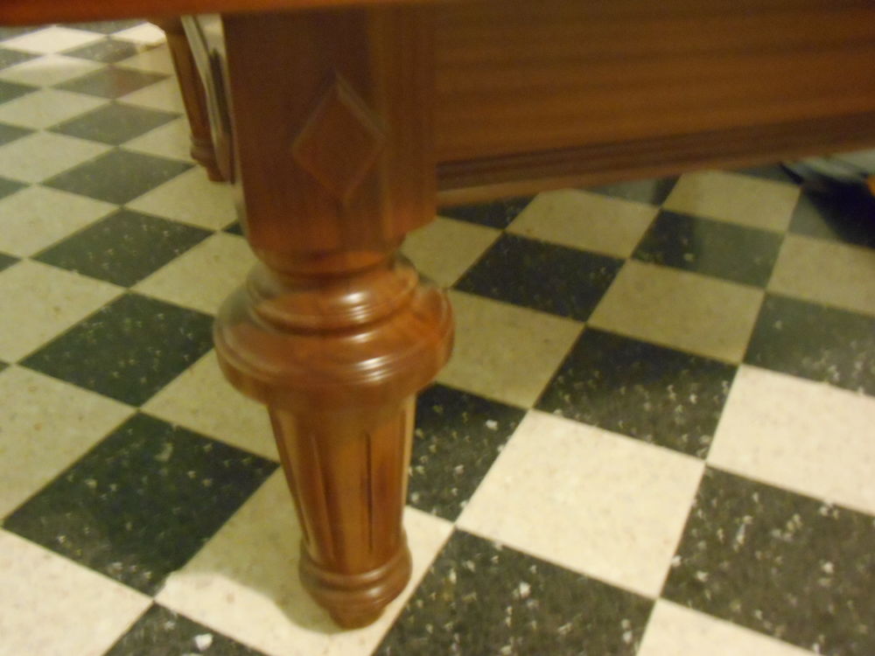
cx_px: 438
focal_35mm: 35
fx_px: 885
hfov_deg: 52.6
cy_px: 328
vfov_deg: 40.7
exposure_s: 1/3
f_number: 3.7
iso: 800
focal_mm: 6.3
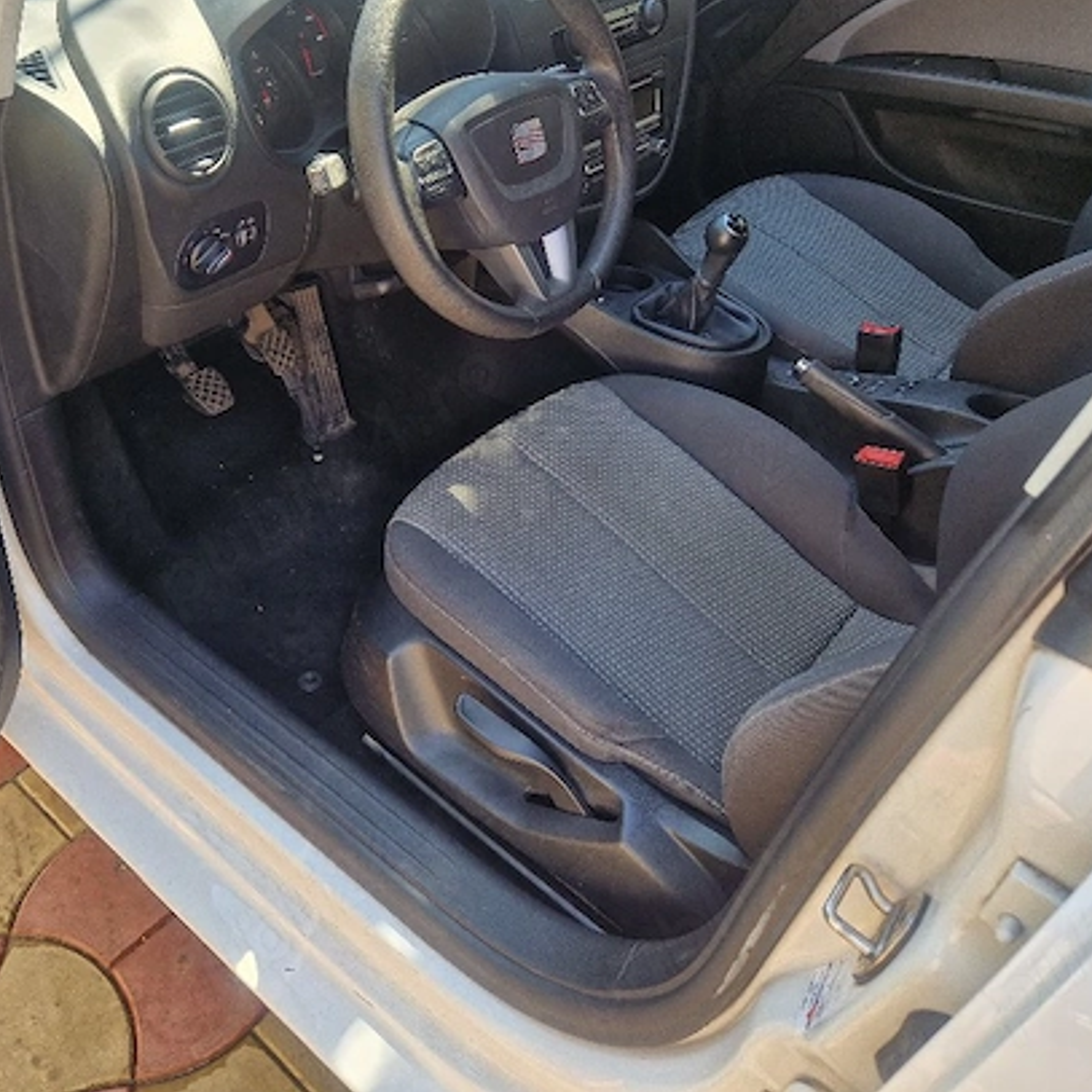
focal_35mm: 30
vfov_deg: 53.9
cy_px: 491
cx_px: 435
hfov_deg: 53.6
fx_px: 1071
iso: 50
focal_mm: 5.4
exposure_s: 1/182
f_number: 1.8
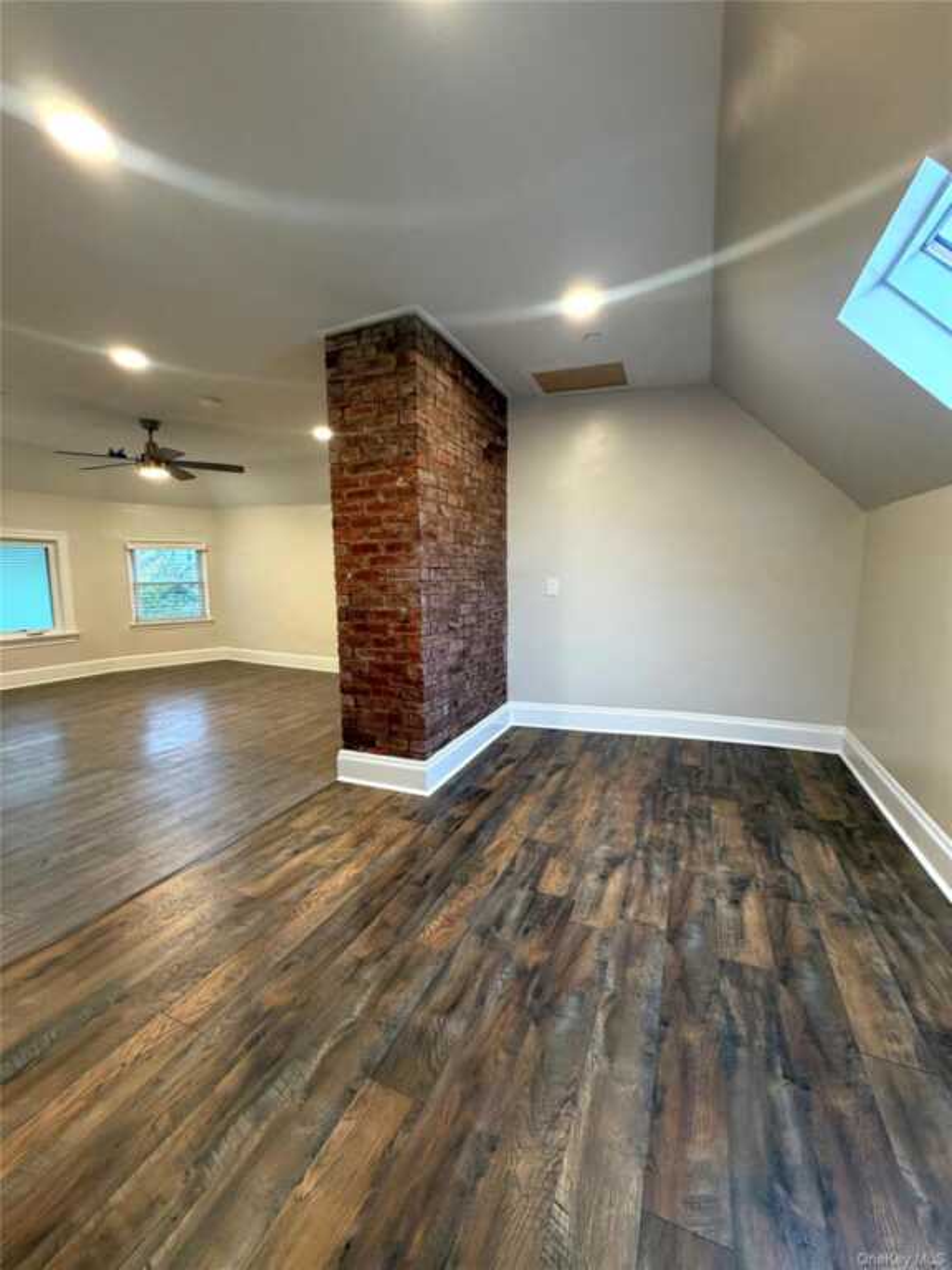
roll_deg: +0.0
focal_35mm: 14
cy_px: 635
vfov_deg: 102.1
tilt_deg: -6.5
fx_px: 513
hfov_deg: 85.7
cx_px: 476
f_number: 2.2
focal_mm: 2.22
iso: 200
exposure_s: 1/60
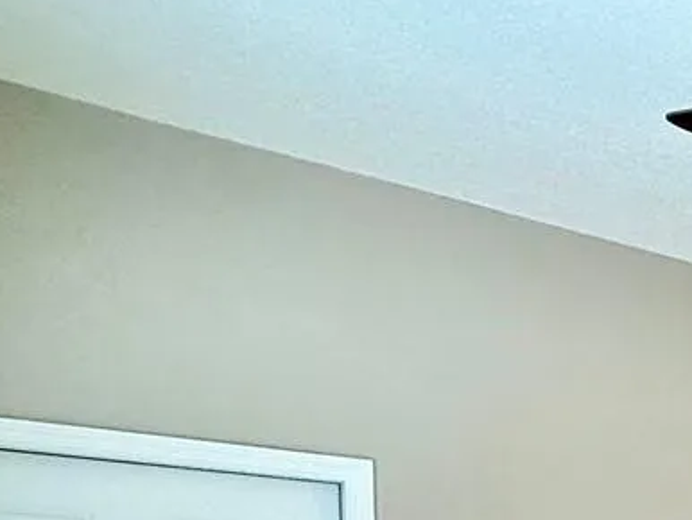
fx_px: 1160
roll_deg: -0.1
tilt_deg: +0.6
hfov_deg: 20.8
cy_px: 724
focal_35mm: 58
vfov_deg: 22.0
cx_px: 1291
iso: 50
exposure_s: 1/171
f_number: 2.2
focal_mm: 2.22
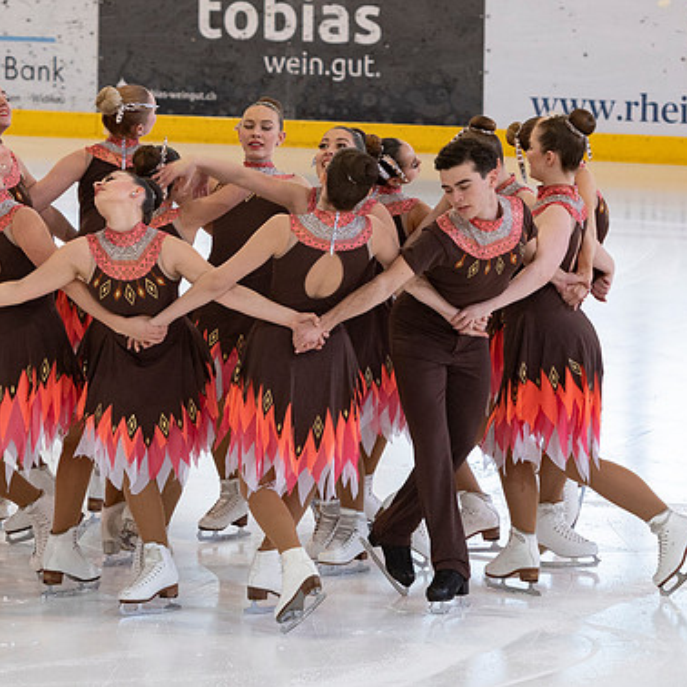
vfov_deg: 5.3
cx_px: 271
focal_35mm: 333
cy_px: 290
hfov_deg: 5.3
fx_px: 7477
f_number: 4
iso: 640
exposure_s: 1/320
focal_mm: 112
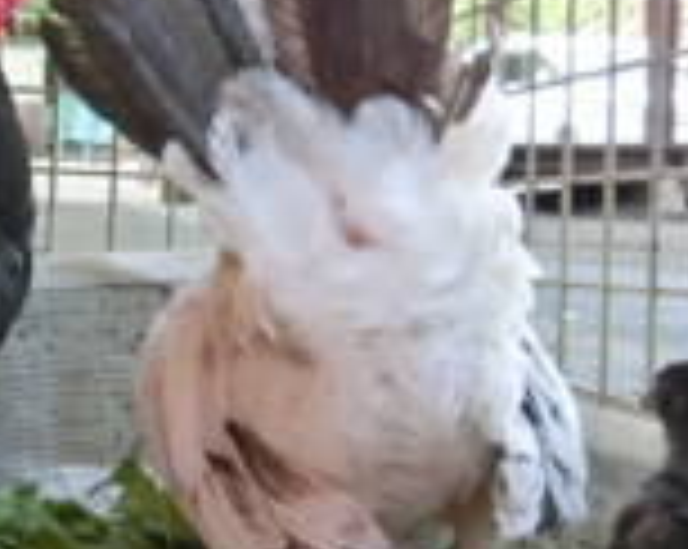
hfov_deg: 27.4
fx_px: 1302
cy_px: 243
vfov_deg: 23.8
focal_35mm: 64
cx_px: -49
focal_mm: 4.5
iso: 320
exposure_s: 1/125
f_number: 3.5
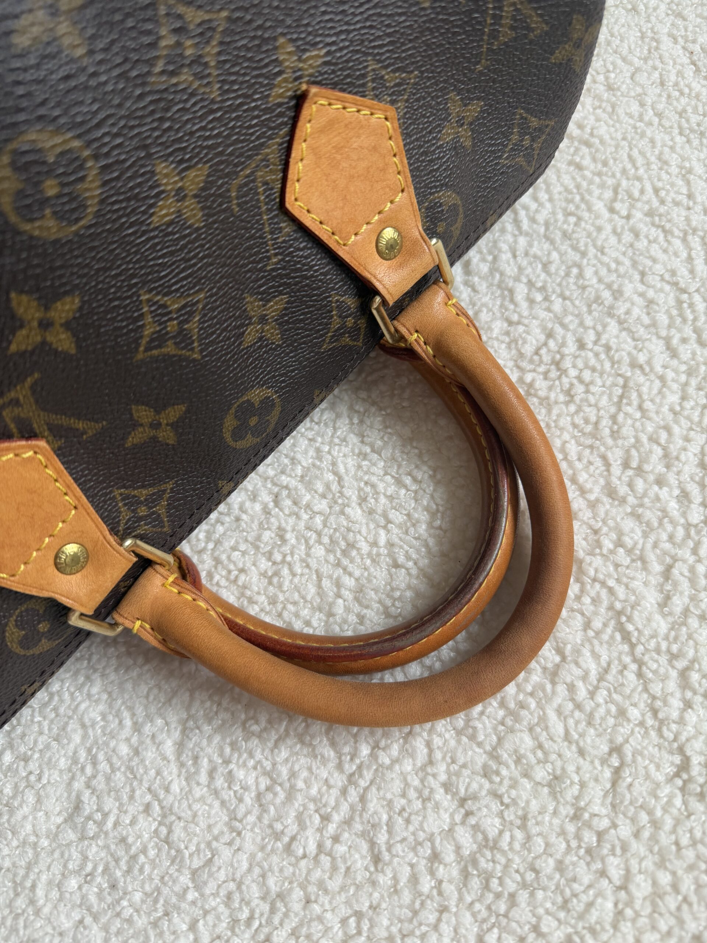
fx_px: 654
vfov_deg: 71.6
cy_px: 472
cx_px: 354
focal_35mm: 24
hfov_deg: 56.8
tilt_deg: -67.8
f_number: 1.78
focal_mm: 6.76
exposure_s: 1/122
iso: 100
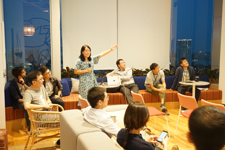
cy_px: 75
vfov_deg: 35.9
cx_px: 112
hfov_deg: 51.9
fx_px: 231
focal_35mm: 37
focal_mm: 37
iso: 1000
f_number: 8
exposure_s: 1/5
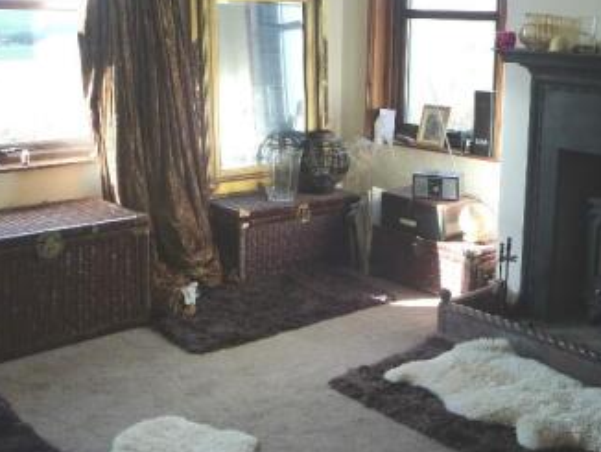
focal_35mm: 50
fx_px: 869
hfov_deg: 37.7
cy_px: 147
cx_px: 408
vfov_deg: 28.9
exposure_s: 1/80
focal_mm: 4.7
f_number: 3.3
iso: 160
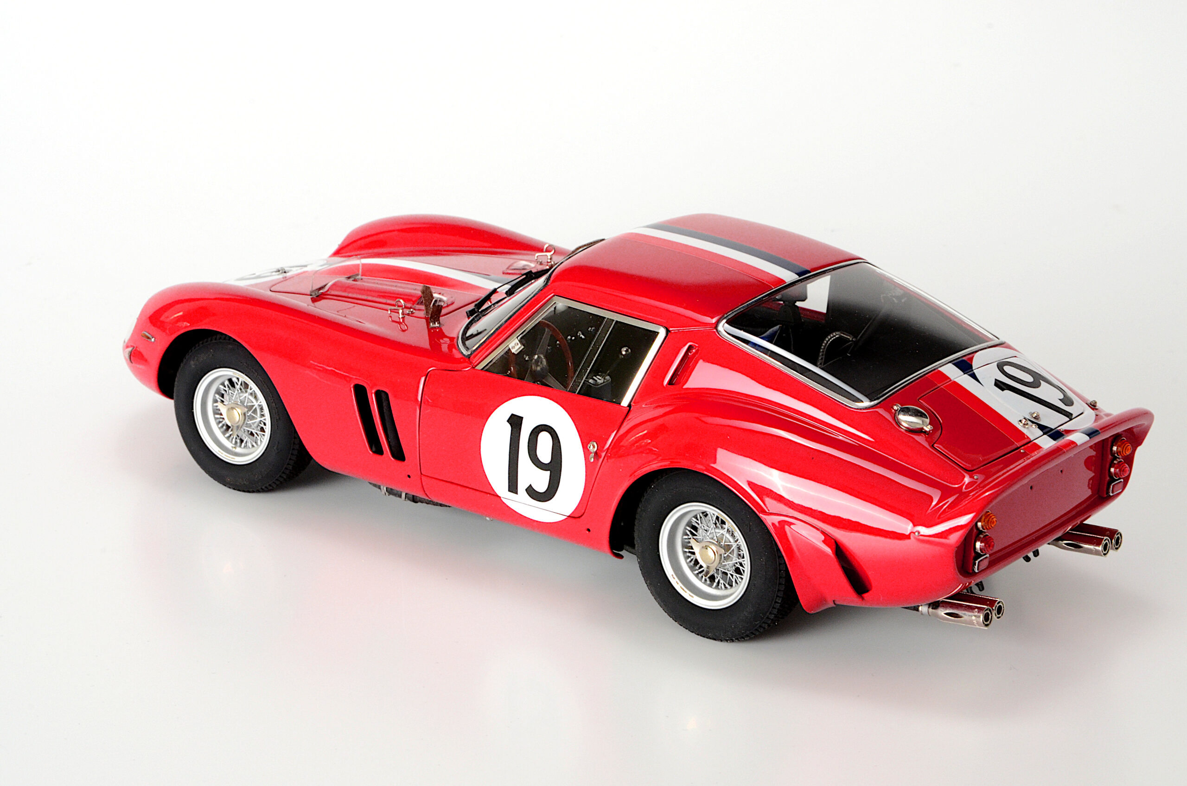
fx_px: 3455
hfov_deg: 19.5
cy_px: 393
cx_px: 594
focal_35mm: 105
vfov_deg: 13.0
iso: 1000
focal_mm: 70
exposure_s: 1/10
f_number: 20
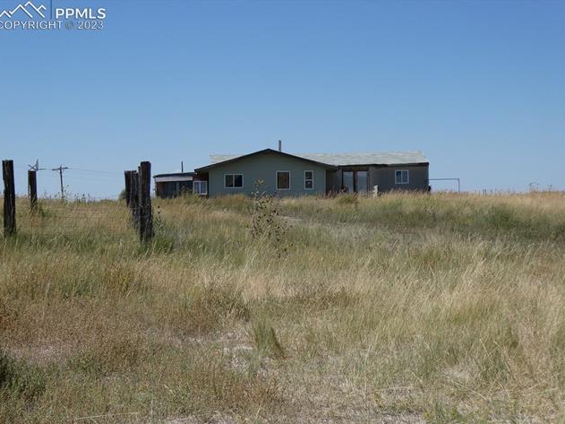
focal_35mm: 75
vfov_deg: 19.6
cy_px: 213
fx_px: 1224
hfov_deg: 26.0
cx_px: 280
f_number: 4.6
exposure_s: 1/800
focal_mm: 13.2
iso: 80
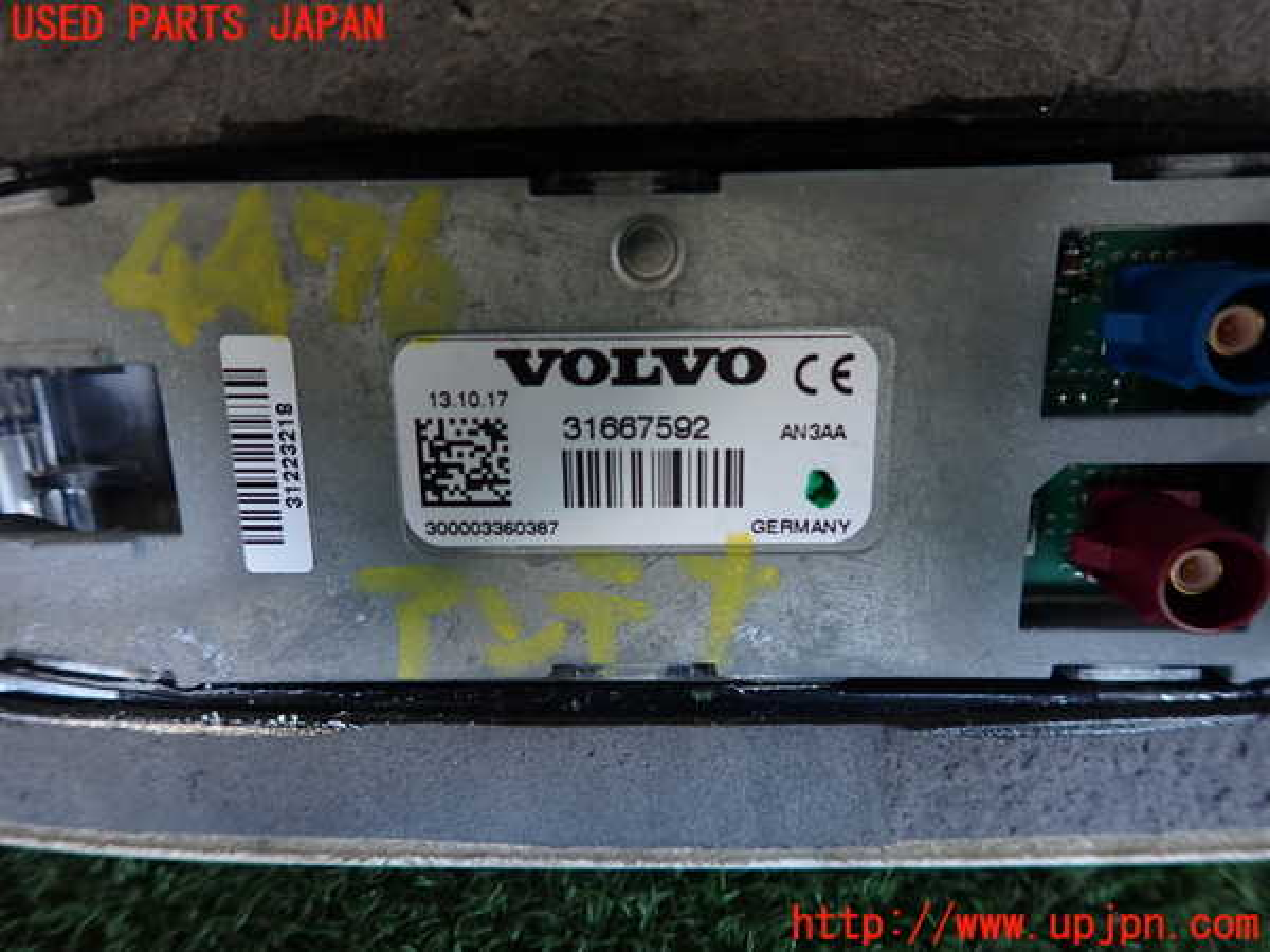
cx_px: 635
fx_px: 917
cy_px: 476
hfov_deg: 69.4
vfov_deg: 54.9
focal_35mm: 25
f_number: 2
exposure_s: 1/30
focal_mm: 4.5
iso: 200
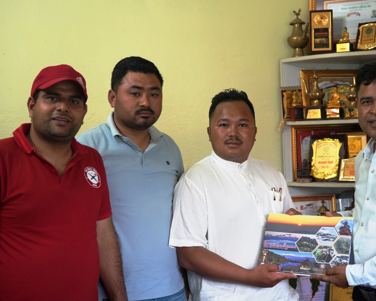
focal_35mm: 57
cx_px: 215
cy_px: 151
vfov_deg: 26.7
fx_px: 634
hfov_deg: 33.0
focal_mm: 50
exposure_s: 1/50
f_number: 4.5
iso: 2000
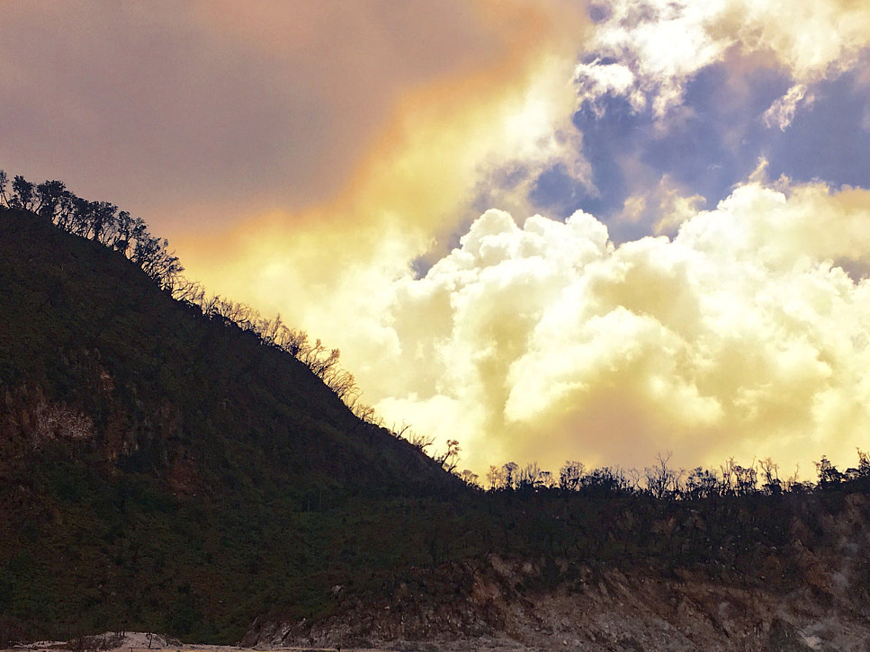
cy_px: 466
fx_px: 1206
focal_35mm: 48
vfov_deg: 29.9
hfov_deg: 39.6
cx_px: 490
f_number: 2.2
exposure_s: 1/4274
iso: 25
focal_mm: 4.15
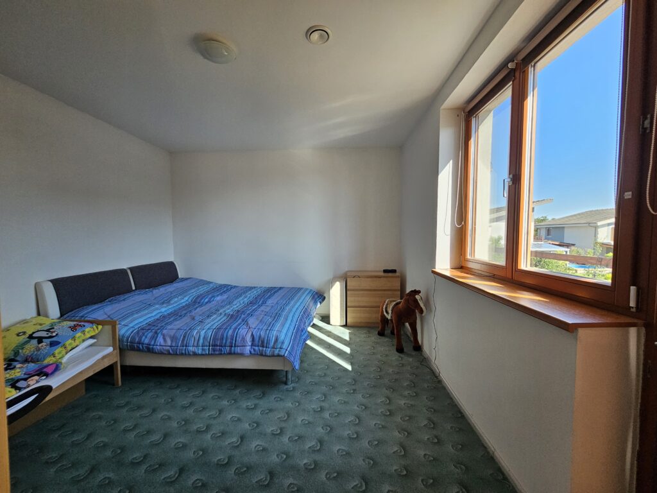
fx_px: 247
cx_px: 328
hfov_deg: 106.2
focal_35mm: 13
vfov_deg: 89.9
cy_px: 246
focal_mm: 2.2
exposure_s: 1/359
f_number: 2.2
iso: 160
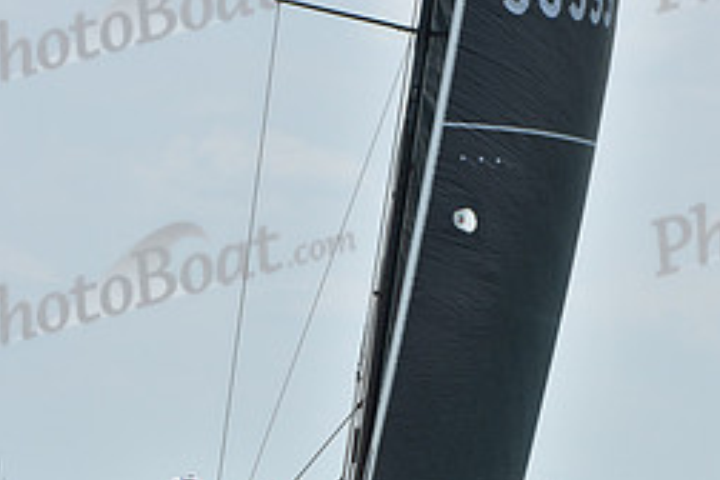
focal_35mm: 461
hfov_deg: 4.5
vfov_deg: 3.0
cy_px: 390
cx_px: 506
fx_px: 9219
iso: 250
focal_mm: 200
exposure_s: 1/1250
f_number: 8
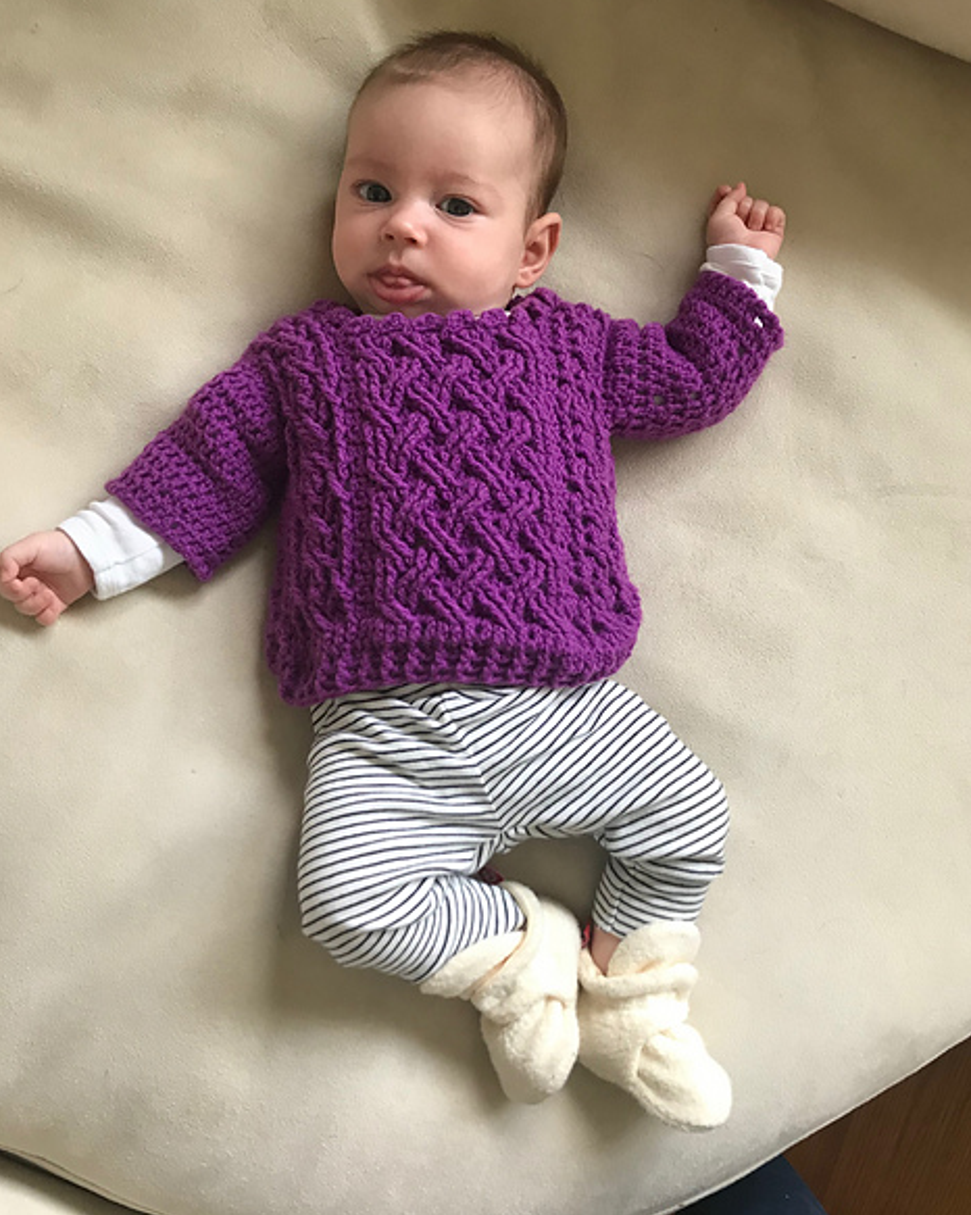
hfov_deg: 48.5
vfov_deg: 58.8
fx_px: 1078
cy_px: 636
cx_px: 494
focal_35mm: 30
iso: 40
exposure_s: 1/24
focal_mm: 3.99
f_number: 1.8
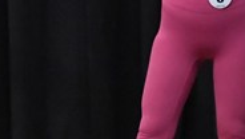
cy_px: 24
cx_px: 94
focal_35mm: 890
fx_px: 5789
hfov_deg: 2.4
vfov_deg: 1.4
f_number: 5.6
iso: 8000
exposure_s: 1/400
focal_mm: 135
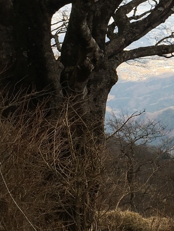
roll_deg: +1.5
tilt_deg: -9.6
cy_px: 48
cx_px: 199
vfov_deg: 23.5
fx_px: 550
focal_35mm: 82
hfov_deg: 17.3
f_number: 2.2
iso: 25
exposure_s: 1/409
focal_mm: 4.15
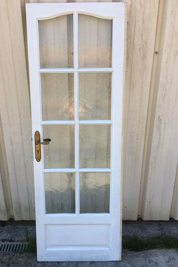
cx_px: 78
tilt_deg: -22.7
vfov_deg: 60.3
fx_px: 230
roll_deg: +0.4
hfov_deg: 42.3
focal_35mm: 31
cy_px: 136
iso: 25
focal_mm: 4.15
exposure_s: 1/534
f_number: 2.2
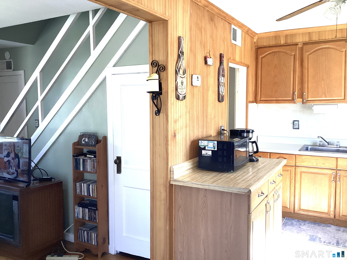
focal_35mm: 31
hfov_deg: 58.4
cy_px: 130
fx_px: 311
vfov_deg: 45.4
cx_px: 174
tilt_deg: -5.2
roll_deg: +0.7
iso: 100
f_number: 2.4
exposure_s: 1/60
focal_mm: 3.3
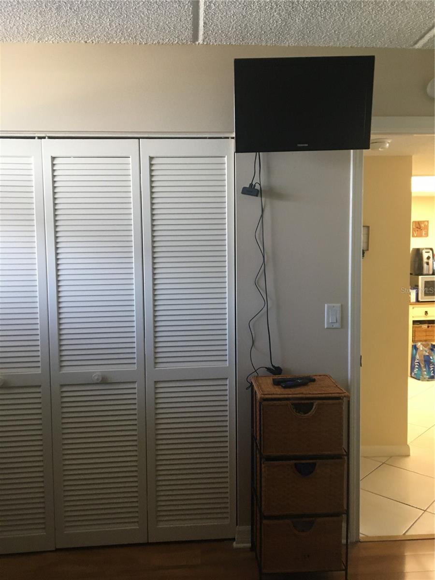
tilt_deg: -3.5
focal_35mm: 29
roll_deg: -0.4
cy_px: 290
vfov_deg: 61.7
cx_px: 218
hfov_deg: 48.2
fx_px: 486
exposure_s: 1/30
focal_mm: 4.15
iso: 125
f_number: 2.2
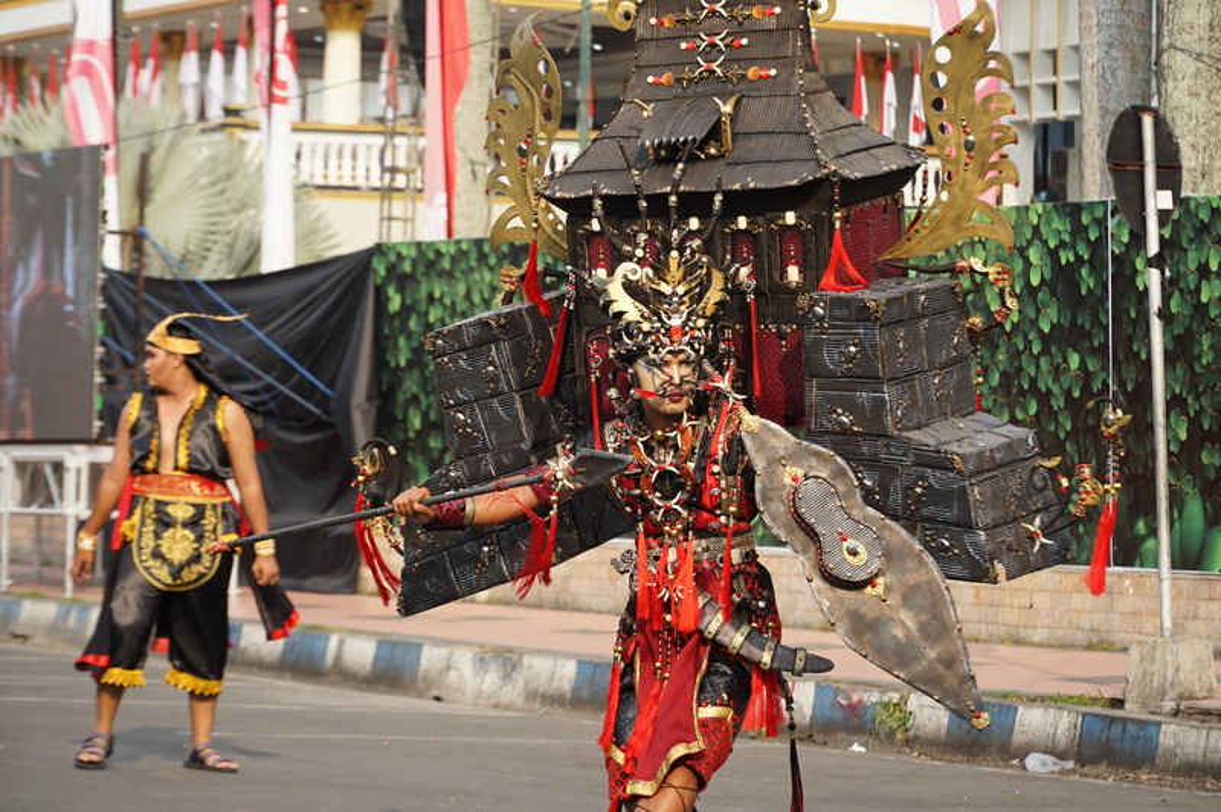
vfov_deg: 10.8
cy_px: 406
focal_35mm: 127
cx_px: 610
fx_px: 4304
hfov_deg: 16.1
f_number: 5.6
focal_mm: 85
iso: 200
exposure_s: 1/400
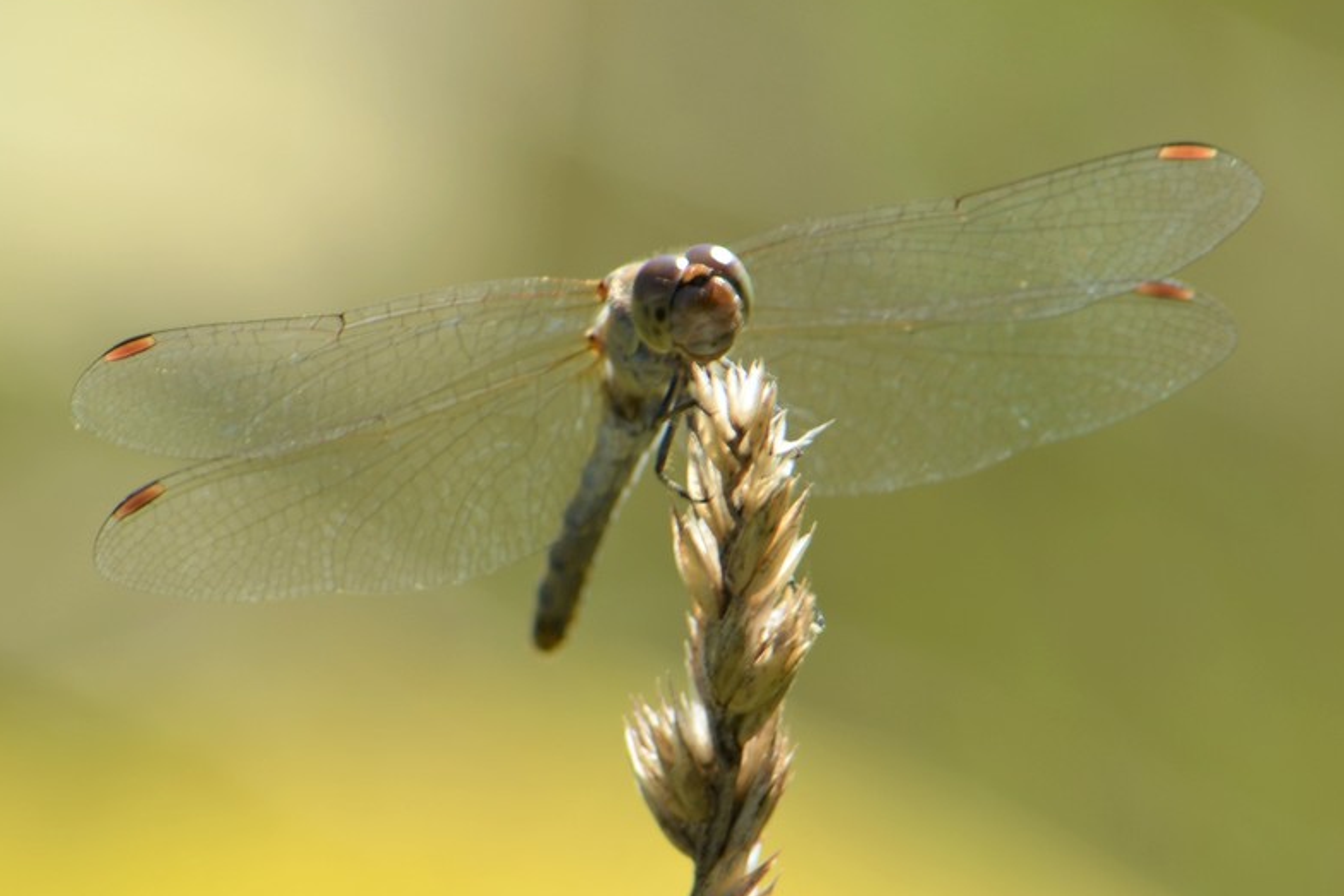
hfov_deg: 3.7
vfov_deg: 2.5
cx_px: 621
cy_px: 389
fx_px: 20573
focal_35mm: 551
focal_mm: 300
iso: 100
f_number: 8
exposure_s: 1/160
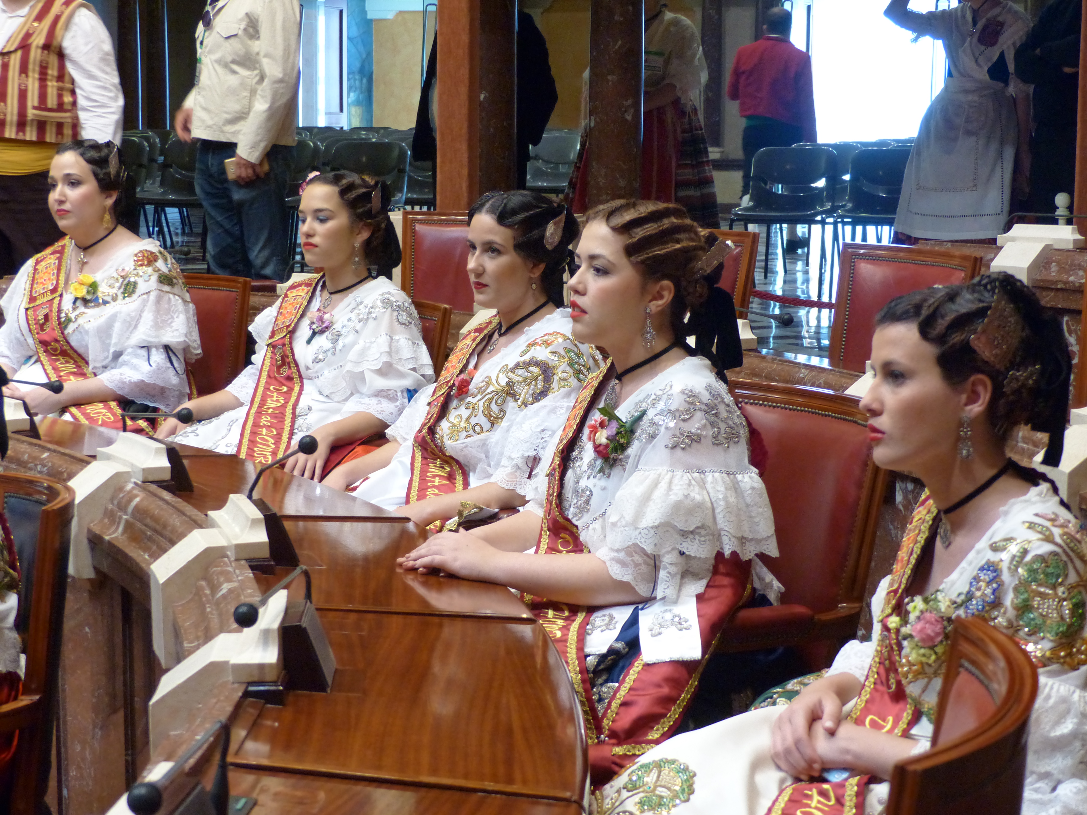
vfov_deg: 20.4
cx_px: 544
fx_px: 2261
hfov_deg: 27.0
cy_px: 408
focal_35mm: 72
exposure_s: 1/40
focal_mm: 13
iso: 400
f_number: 2.8
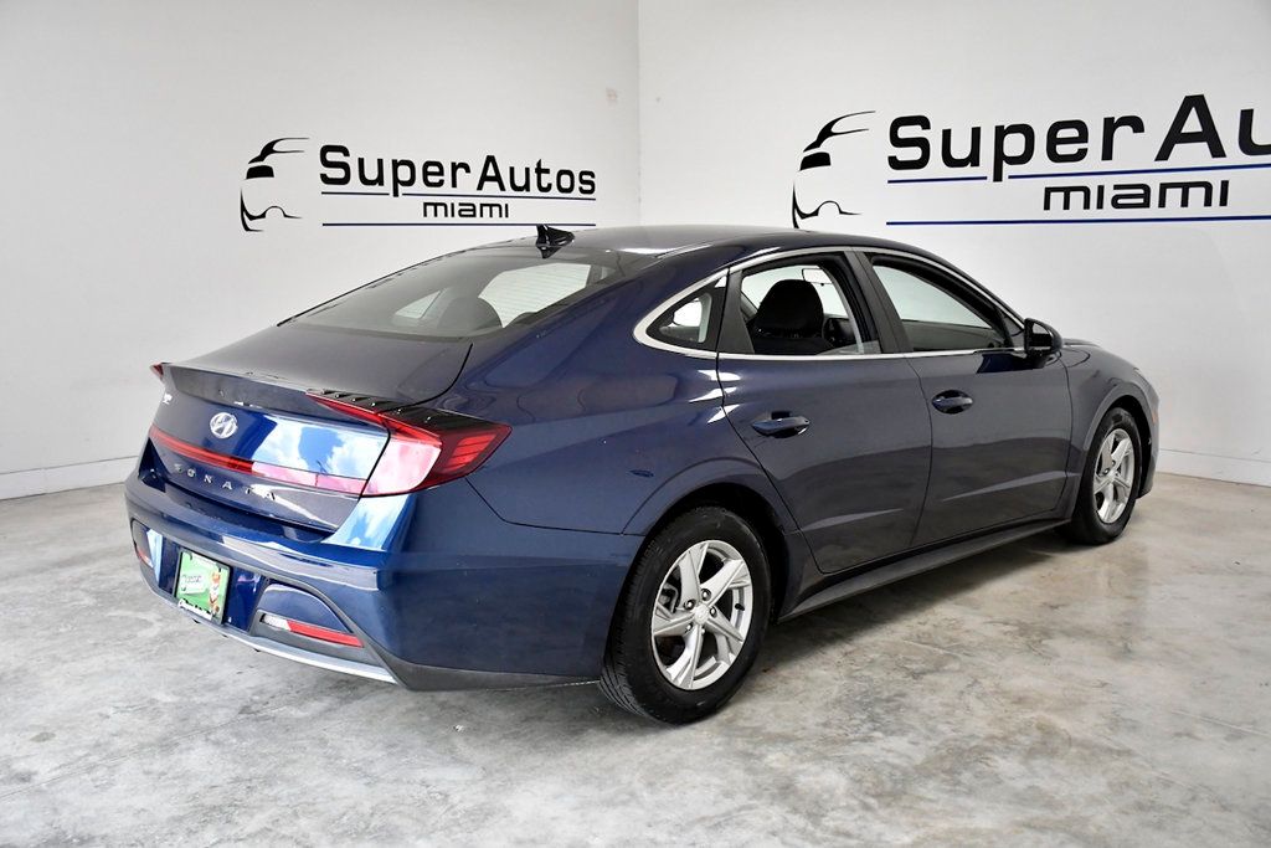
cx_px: 636
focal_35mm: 34
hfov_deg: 55.8
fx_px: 1200
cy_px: 424
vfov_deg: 38.9
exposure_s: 1/1600
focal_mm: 23
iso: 2500
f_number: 3.8
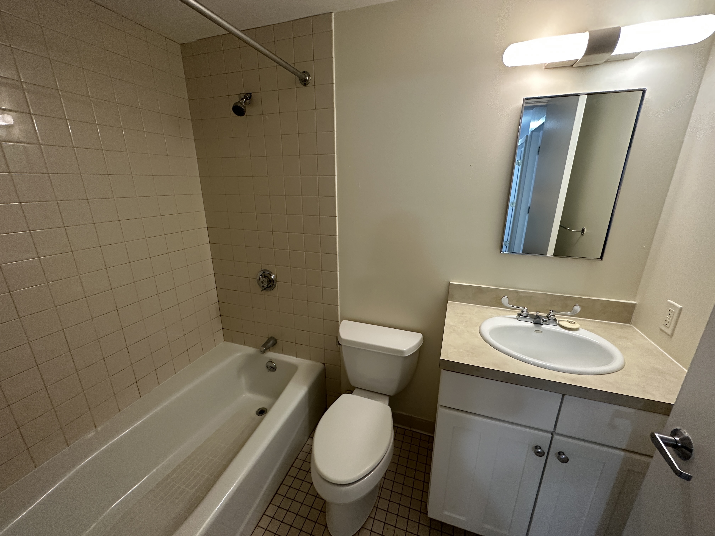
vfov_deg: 85.7
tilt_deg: -17.2
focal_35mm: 14
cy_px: 268
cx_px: 358
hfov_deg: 102.1
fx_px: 289
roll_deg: -0.2
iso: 200
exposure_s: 1/60
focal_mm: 2.22
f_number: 2.2
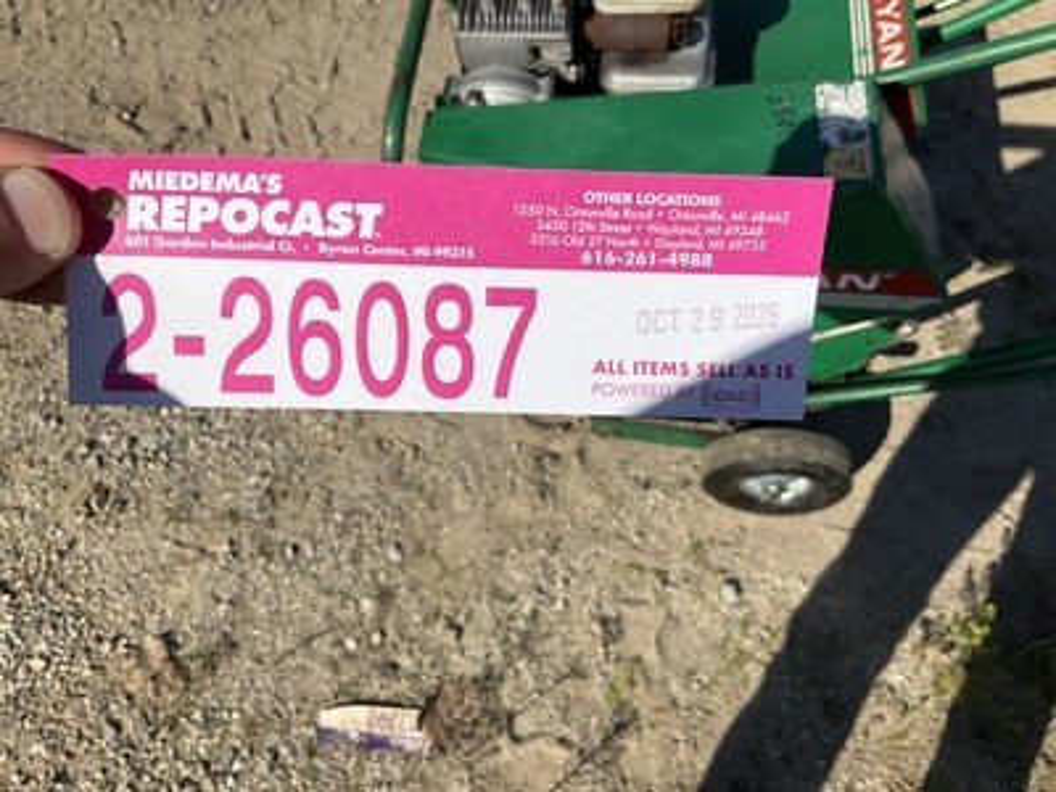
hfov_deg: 61.7
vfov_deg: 48.2
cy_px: 396
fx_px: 885
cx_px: 528
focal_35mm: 29
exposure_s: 1/3788
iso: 25
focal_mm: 3
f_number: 1.8
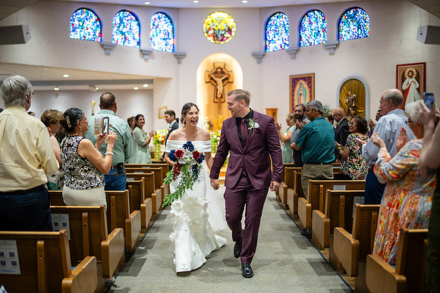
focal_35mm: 36
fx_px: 440
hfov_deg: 53.1
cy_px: 149
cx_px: 216
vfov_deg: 36.9
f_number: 1.2
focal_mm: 35
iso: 1600
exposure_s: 1/640
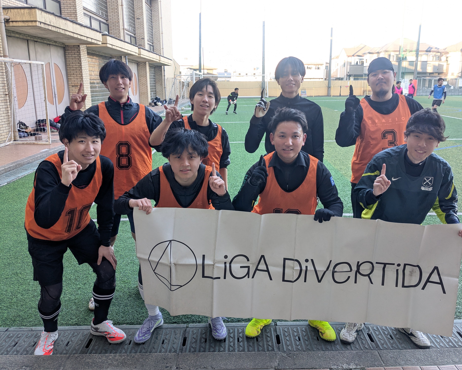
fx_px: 397
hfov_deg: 60.4
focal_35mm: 29
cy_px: 181
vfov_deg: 50.0
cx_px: 251
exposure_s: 1/120
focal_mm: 4.38
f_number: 1.73
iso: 53
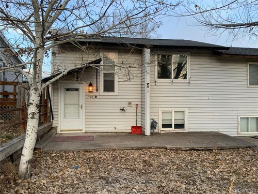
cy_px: 97
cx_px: 129
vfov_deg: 48.2
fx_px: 216
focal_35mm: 29
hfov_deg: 61.7
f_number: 1.8
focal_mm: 3
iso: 40
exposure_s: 1/120
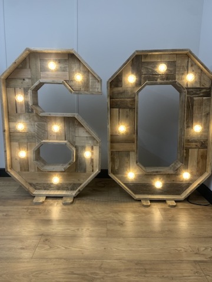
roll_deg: -0.8
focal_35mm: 26
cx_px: 106
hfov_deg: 53.1
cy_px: 141
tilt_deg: -9.7
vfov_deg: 67.3
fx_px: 212
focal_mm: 4.25
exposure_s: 1/49
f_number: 1.8
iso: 100
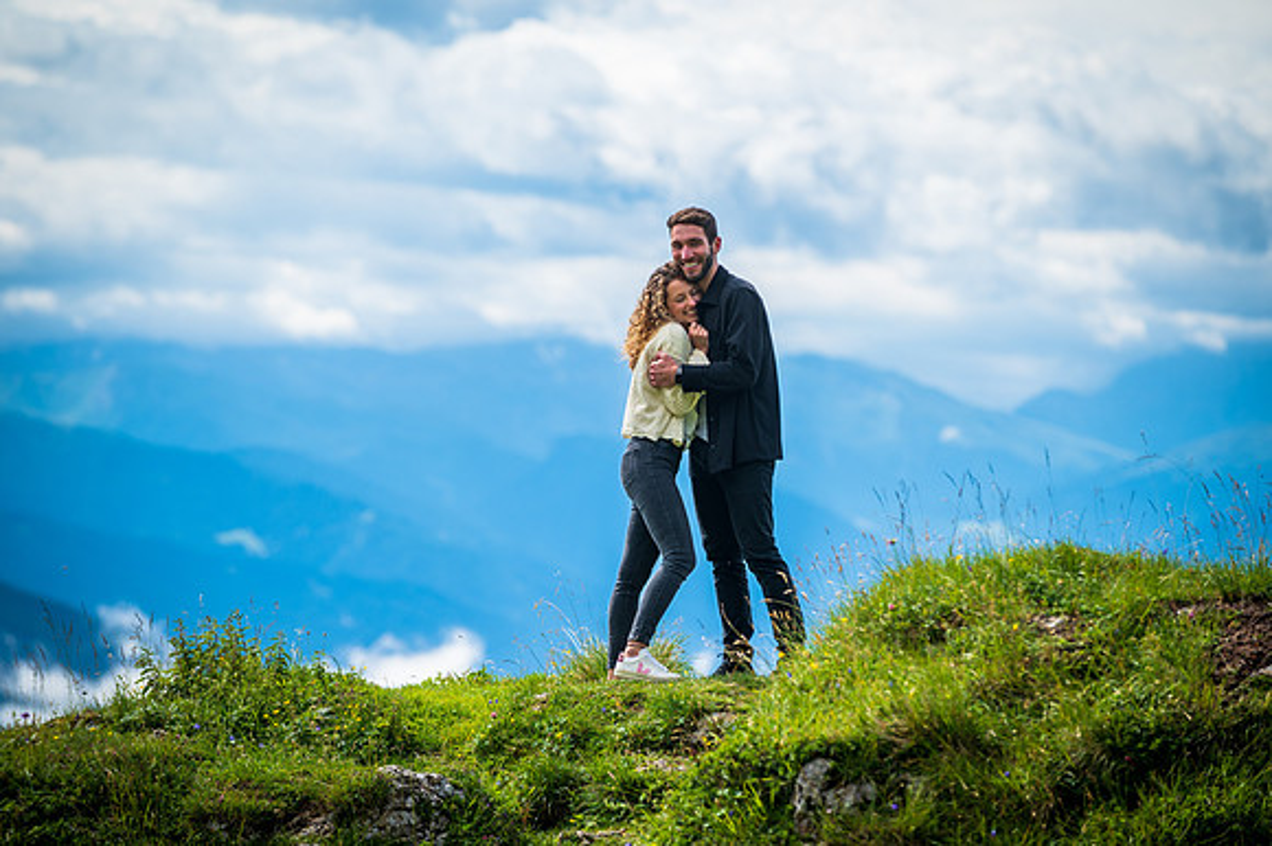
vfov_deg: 6.9
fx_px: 7062
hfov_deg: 10.3
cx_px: 636
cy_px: 423
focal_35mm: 200
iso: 100
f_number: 4.5
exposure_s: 1/1250
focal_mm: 200
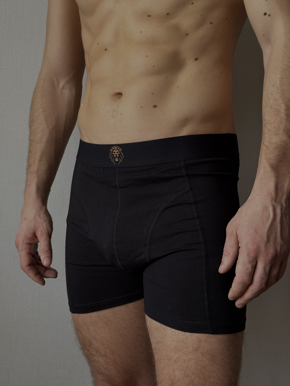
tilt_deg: -4.0
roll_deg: -0.4
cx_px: 145
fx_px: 536
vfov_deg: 39.7
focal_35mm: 48
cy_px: 193
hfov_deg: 30.3
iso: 125
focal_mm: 6.76
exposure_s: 1/60
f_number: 1.78
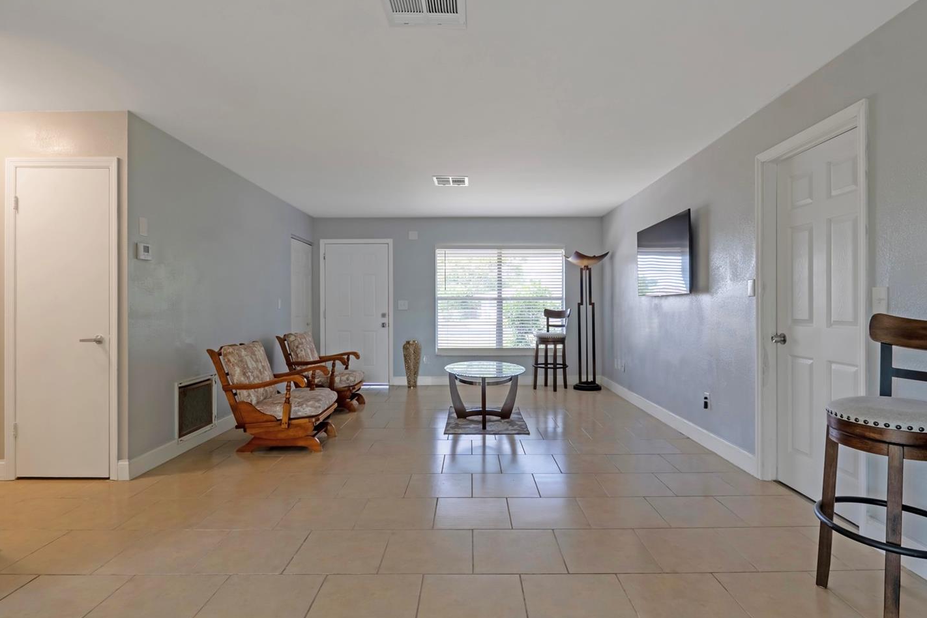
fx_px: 478
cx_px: 468
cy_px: 321
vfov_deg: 65.7
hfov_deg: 88.2
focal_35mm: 19
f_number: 9
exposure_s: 1/250
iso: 250
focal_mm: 11
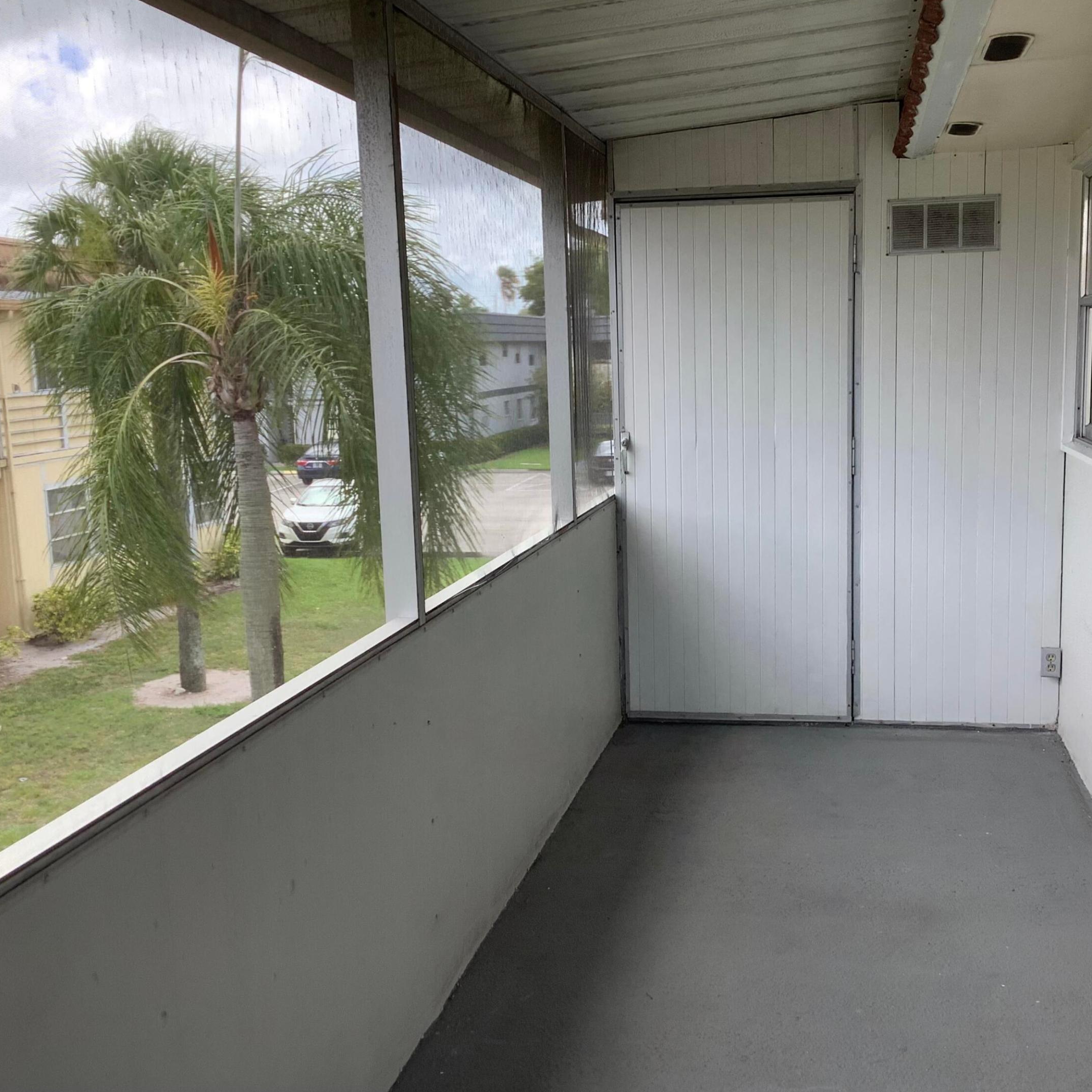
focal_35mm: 37
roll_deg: +0.6
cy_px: 541
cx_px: 637
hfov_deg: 44.8
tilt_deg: -8.4
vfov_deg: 44.9
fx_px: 1321
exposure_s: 1/144
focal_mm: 3.3
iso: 25
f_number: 2.4
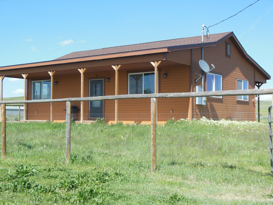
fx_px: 394
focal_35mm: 50
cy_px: 102
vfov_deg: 29.1
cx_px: 136
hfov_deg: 38.2
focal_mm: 8.9
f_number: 4
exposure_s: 1/640
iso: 125
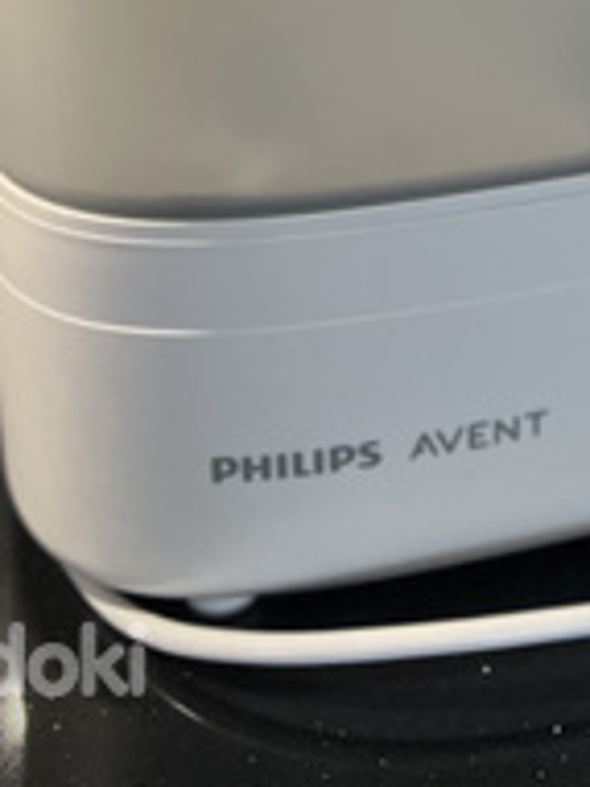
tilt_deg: -12.9
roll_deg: +0.2
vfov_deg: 24.9
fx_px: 1547
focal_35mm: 68
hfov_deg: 21.2
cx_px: 510
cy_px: -227
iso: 250
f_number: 1.5
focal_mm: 5.7
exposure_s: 1/60
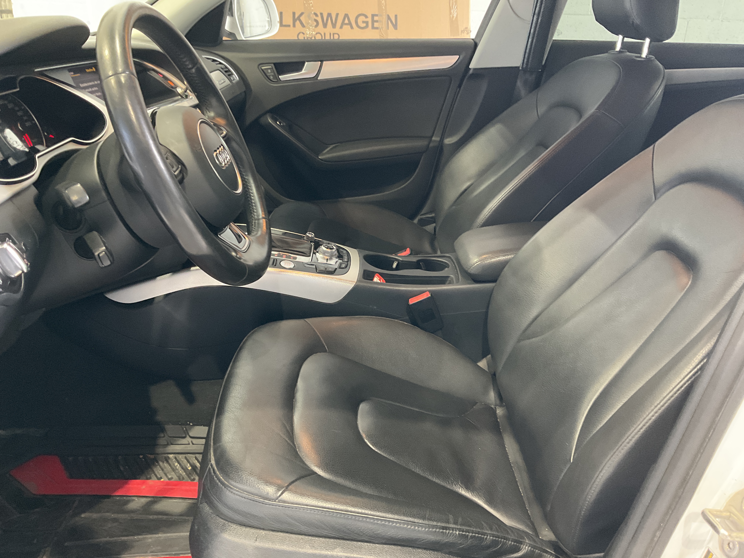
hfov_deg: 61.7
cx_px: 372
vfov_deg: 48.2
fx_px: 623
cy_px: 279
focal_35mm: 29
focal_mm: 3
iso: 320
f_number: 1.8
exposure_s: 1/40
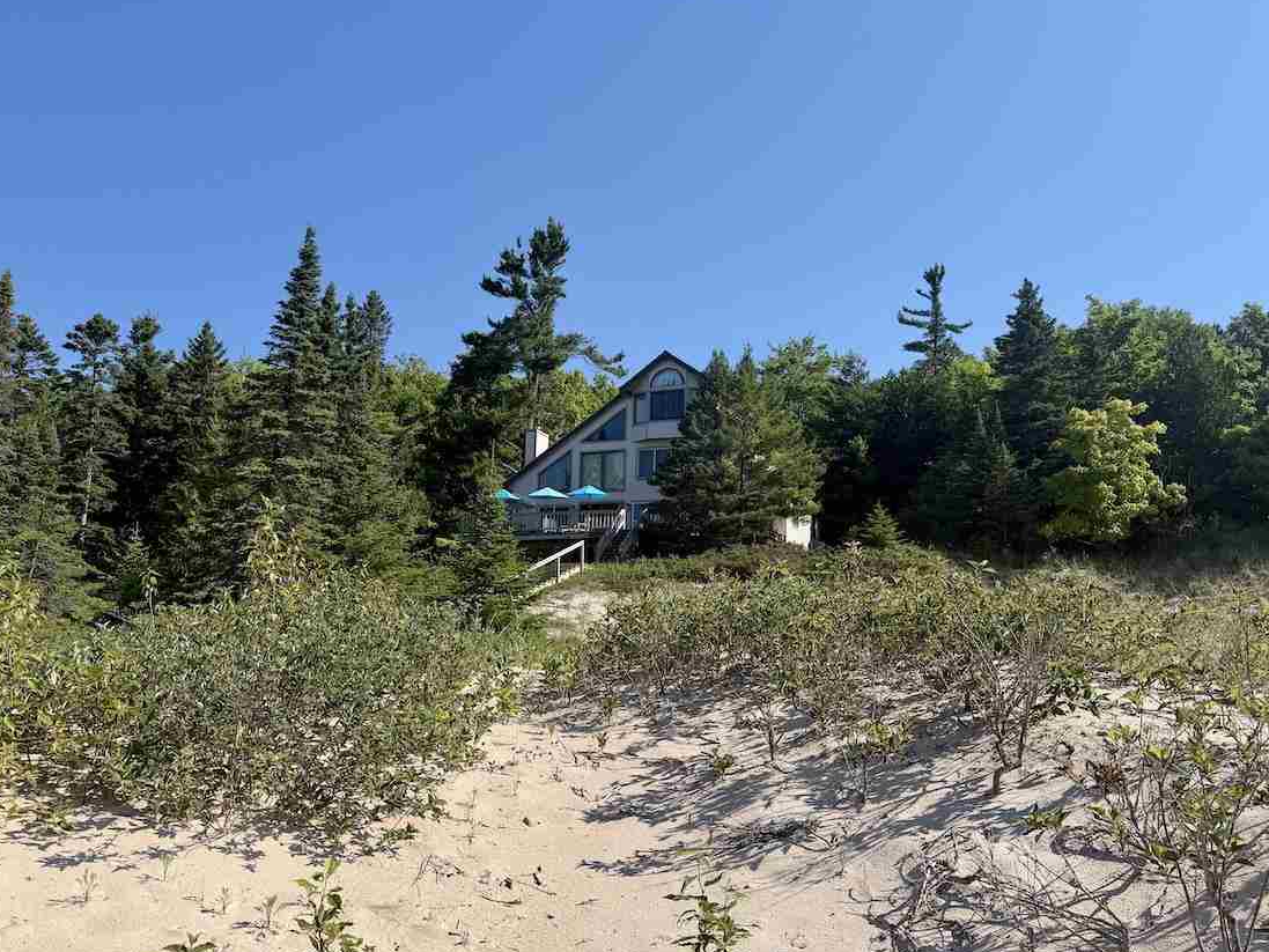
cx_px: 640
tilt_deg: +6.9
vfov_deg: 49.7
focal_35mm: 28
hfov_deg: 63.4
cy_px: 522
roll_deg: -0.8
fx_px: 1027
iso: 80
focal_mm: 6.76
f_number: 1.78
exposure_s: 1/4975
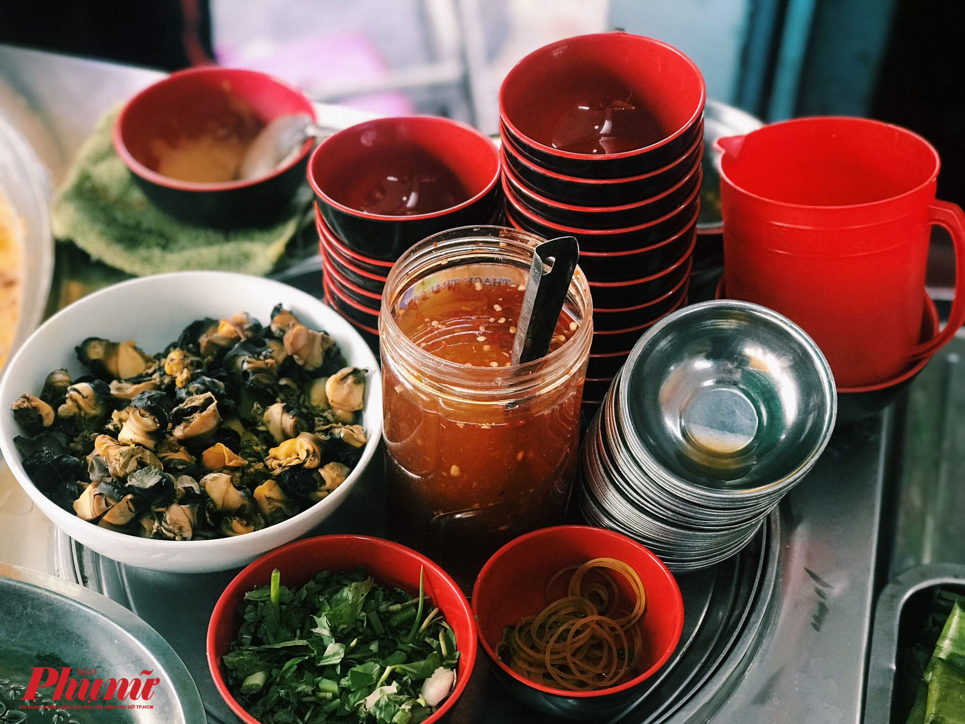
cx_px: 482
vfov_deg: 25.7
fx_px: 1589
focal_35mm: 57
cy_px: 362
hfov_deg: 33.8
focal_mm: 6.6
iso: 125
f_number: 2.8
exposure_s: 1/50
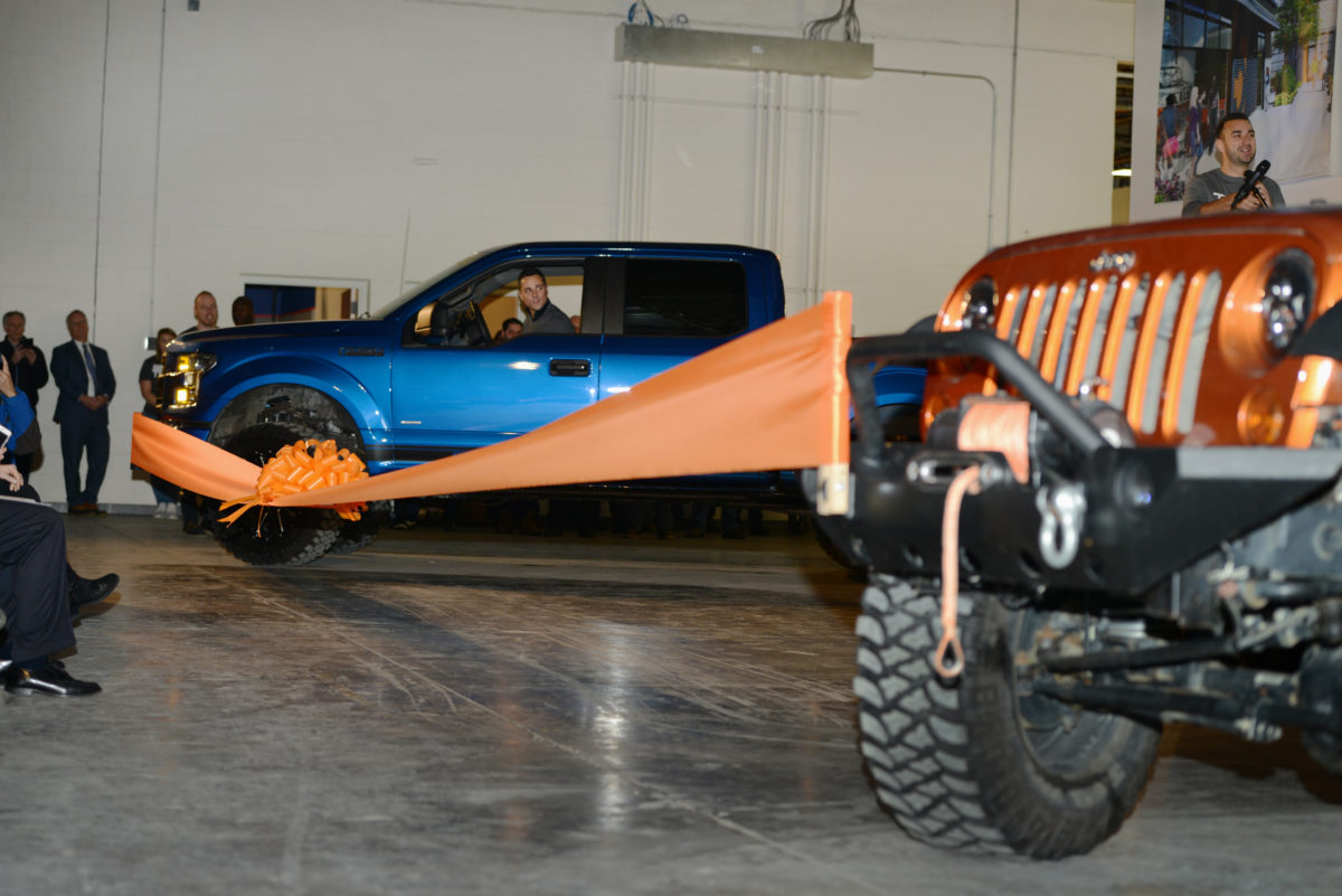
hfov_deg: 28.8
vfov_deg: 19.5
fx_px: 2610
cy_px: 448
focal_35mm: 70
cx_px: 671
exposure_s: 1/200
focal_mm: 70
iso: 800
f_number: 4
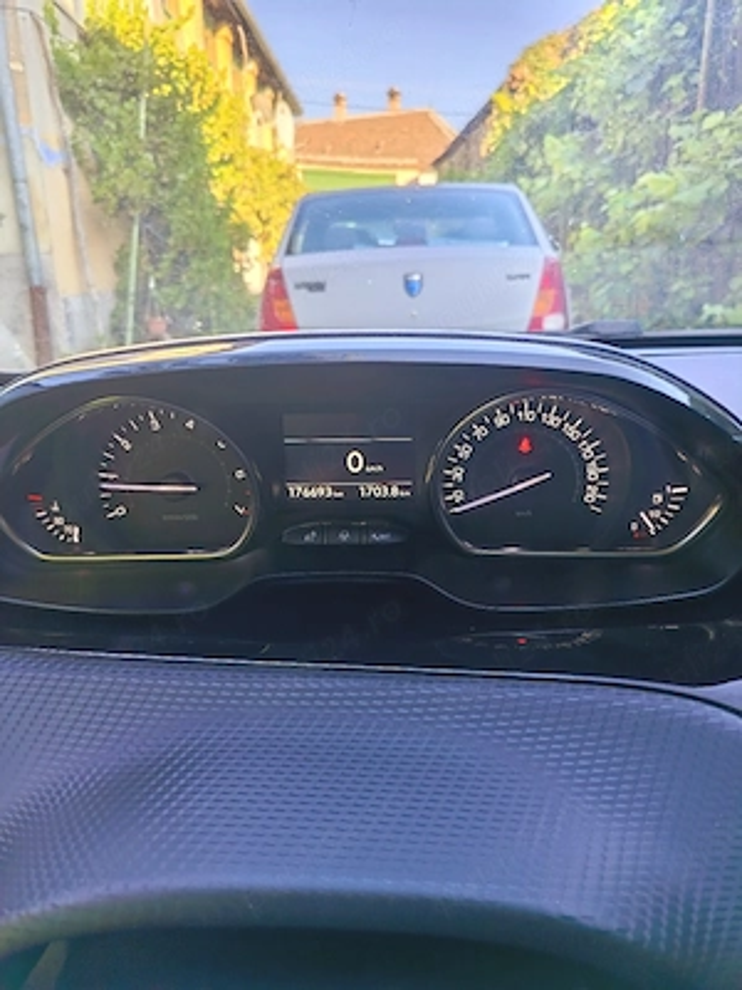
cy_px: 495
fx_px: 686
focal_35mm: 24
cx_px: 371
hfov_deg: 56.8
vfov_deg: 71.6
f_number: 1.75
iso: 413
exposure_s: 1/60.2
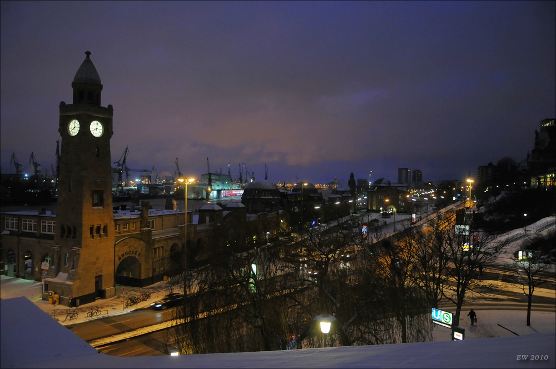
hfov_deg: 70.5
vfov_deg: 50.3
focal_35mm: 26
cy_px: 184
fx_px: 393
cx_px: 278
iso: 1000
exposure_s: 1/25
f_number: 2.8
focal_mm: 17
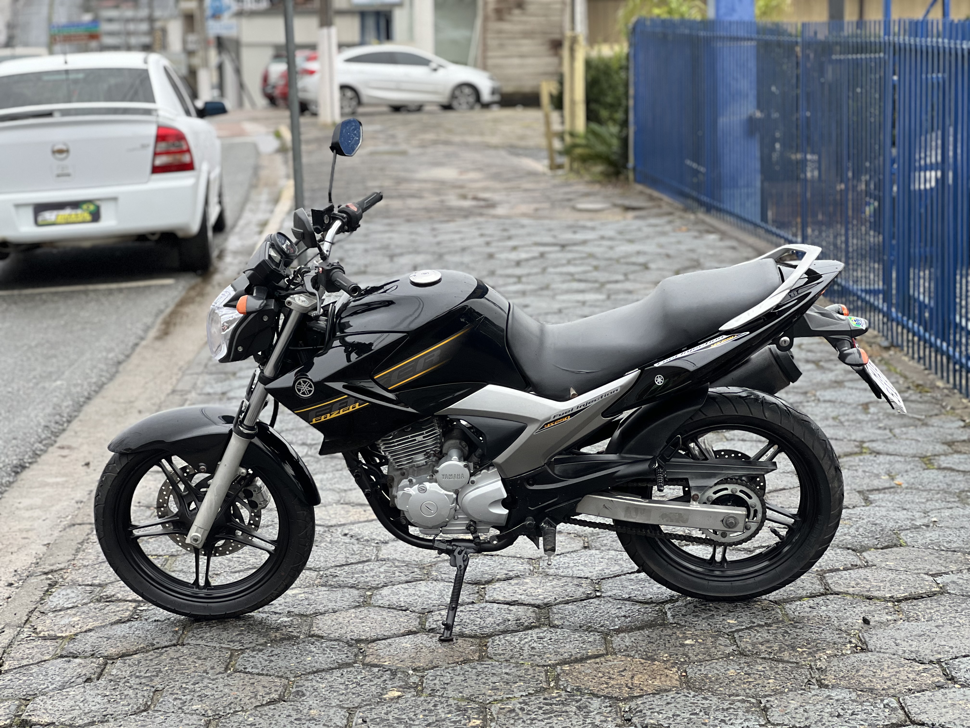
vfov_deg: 19.1
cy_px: 364
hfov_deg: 25.3
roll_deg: +1.2
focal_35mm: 77
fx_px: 2158
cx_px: 485
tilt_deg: -8.7
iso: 125
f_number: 2.8
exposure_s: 1/121
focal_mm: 9
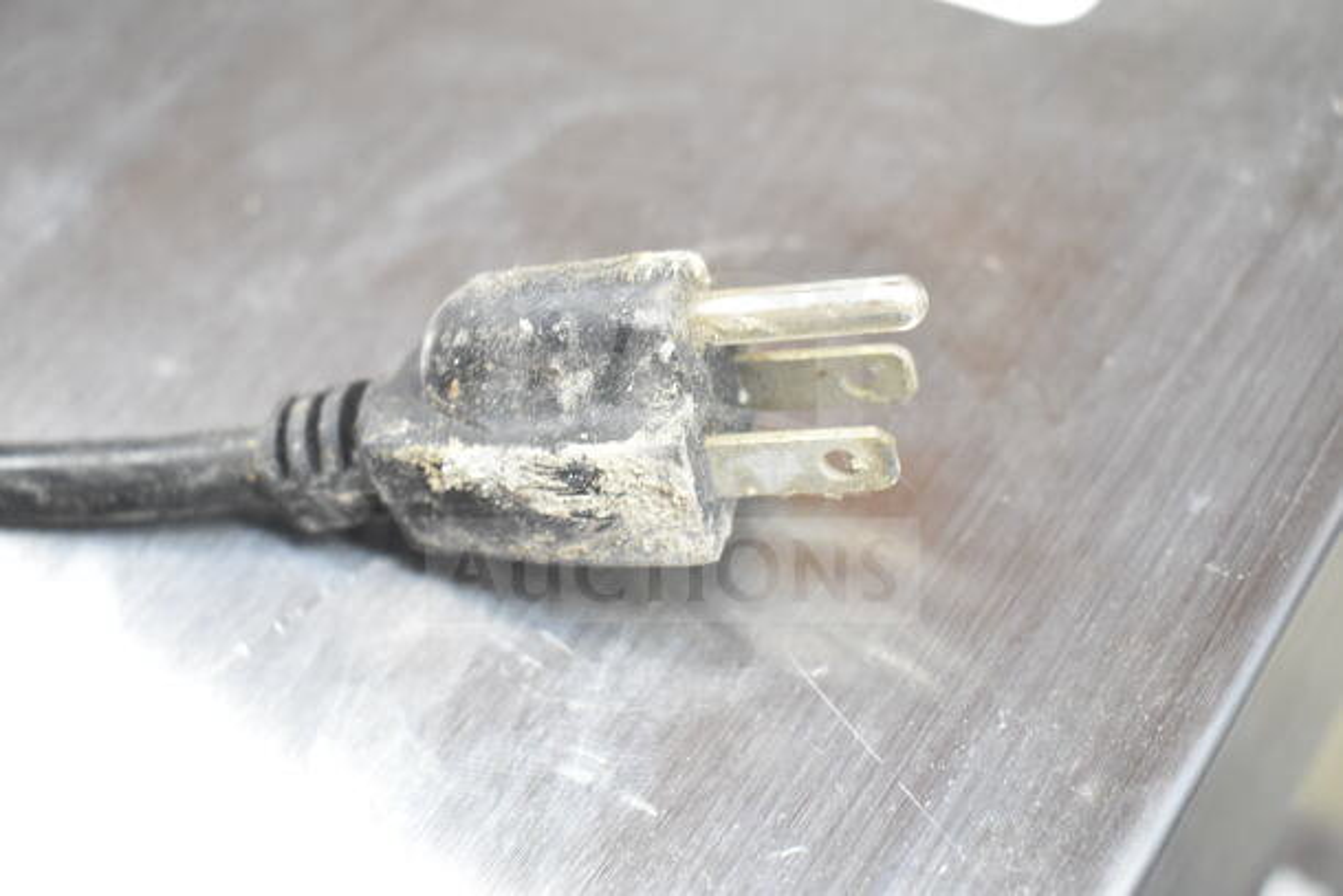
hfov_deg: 42.3
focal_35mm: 46
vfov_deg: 29.0
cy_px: 448
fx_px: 1735
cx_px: 672
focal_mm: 31
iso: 2000
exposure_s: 1/50
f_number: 4.2
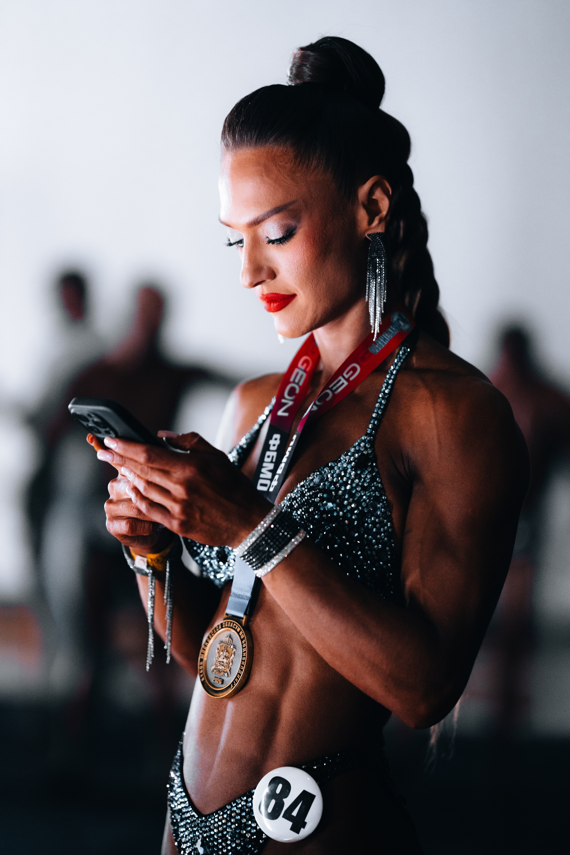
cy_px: 428
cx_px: 285
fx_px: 2494
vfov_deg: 19.5
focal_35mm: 105
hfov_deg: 13.0
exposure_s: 1/500
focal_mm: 105
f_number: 1.4
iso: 4000
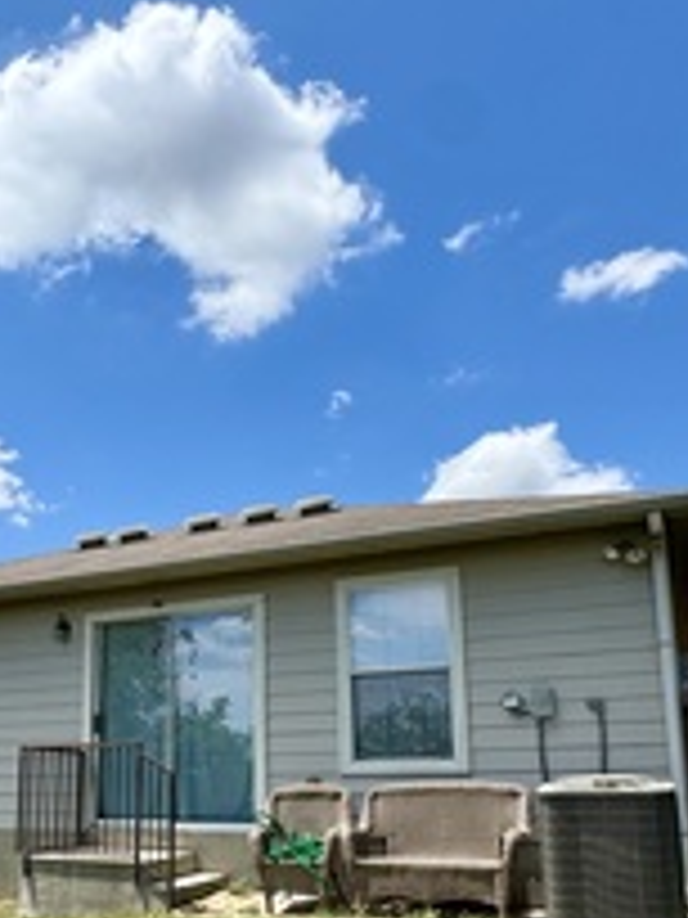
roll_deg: -0.2
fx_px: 875
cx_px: 225
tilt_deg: +9.9
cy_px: 630
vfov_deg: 54.0
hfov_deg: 42.3
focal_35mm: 33
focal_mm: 2.22
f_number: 2.2
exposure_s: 1/2146
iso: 50
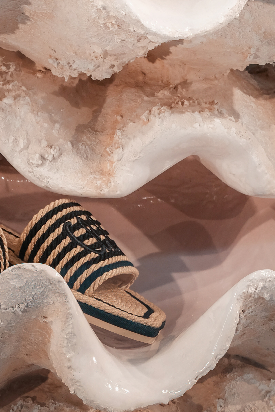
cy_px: -111
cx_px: 105
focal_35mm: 167
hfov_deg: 8.2
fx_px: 1913
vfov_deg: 12.0
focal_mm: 37
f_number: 5.6
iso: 640
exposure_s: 1/100
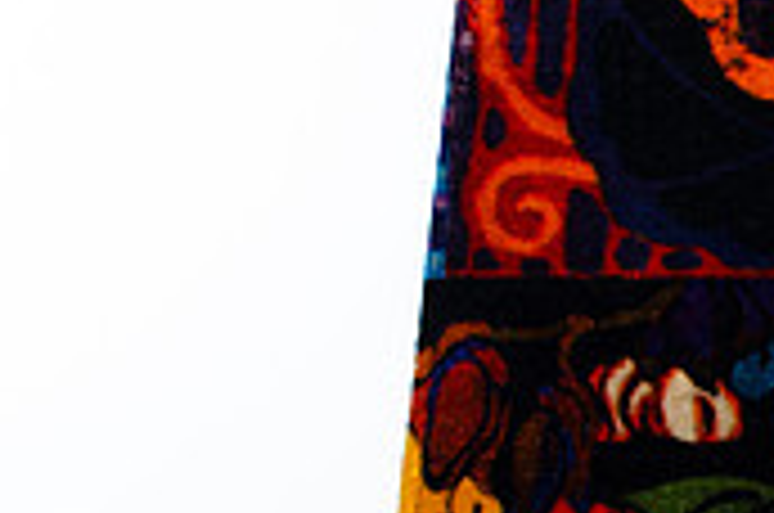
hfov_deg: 10.5
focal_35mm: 191
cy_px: 142
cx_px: 1071
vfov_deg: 7.2
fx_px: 4099
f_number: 7.1
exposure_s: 1/200
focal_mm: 50
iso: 200
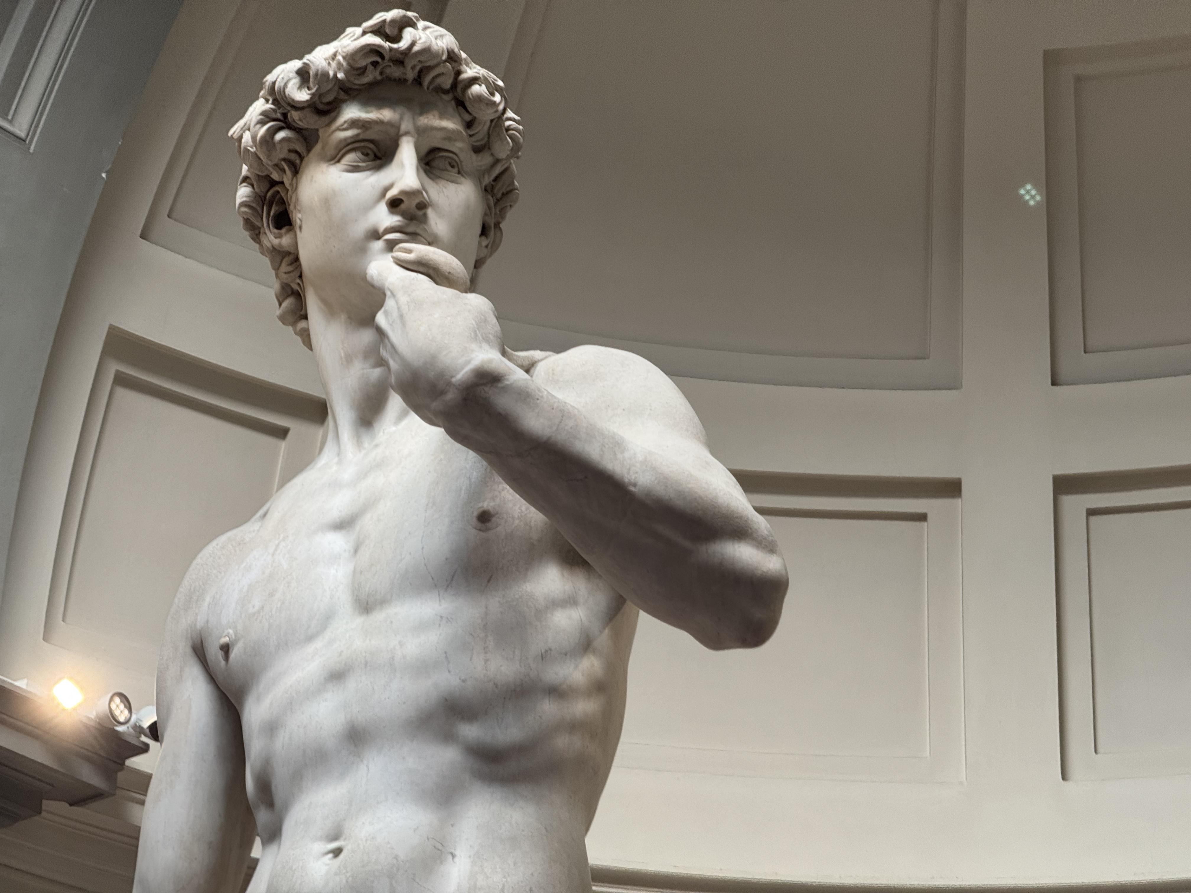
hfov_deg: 16.4
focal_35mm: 120
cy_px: 446
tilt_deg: +25.8
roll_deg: -1.5
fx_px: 4129
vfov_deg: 12.3
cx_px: 596
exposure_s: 1/100
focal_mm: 15.66
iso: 160
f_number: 2.8
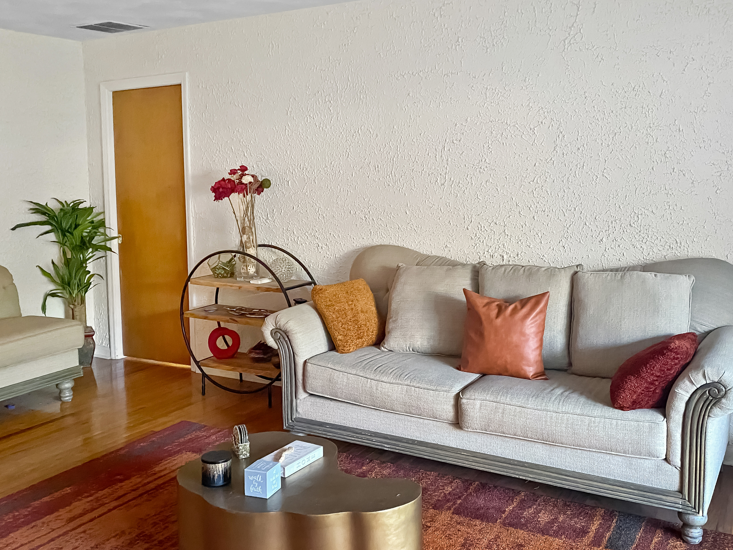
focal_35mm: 32
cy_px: 322
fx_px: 678
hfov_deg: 56.8
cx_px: 374
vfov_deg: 44.0
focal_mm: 4.25
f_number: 1.8
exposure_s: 1/30
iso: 640
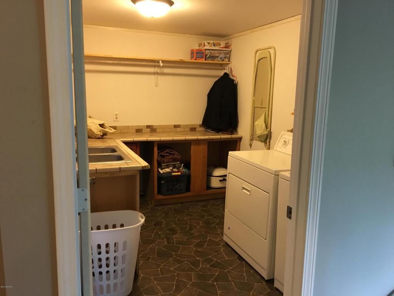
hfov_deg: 61.7
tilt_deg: -9.5
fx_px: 330
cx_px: 197
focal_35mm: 29
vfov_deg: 48.2
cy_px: 148
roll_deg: -1.1
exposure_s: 1/30
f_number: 2.2
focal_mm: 4.15
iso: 200
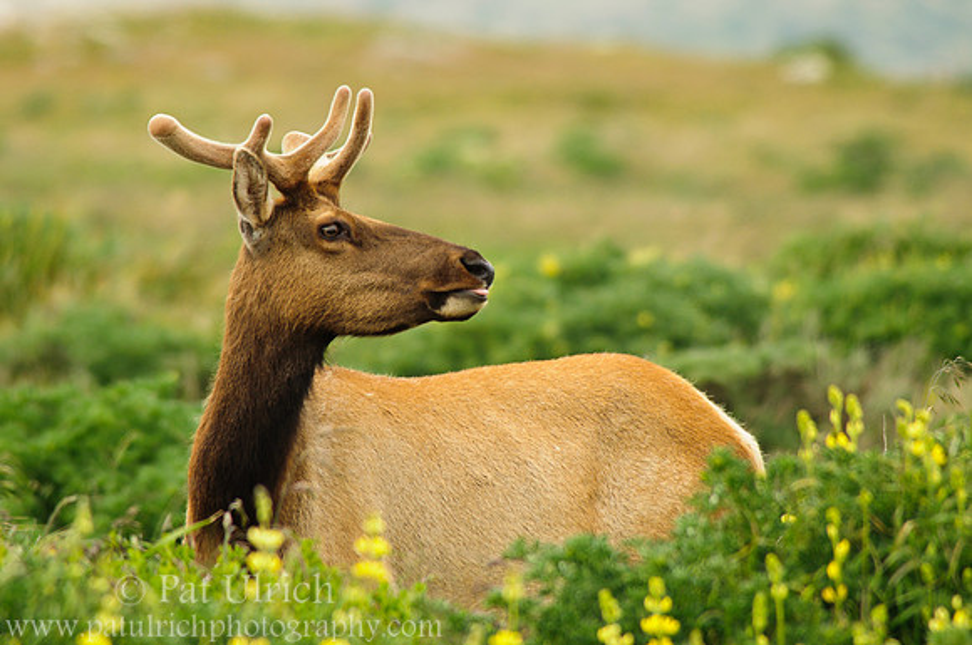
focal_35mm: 600
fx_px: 16177
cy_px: 322
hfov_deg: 3.4
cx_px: 486
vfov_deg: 2.3
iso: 400
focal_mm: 400
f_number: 8
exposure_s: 1/250
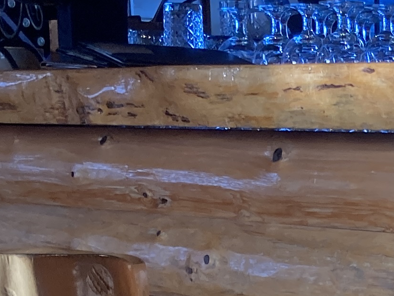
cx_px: 495
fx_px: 1548
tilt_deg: -17.8
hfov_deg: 14.0
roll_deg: +0.0
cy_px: 664
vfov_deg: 9.8
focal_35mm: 136
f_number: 1.8
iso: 64
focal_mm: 3.99
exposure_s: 1/94
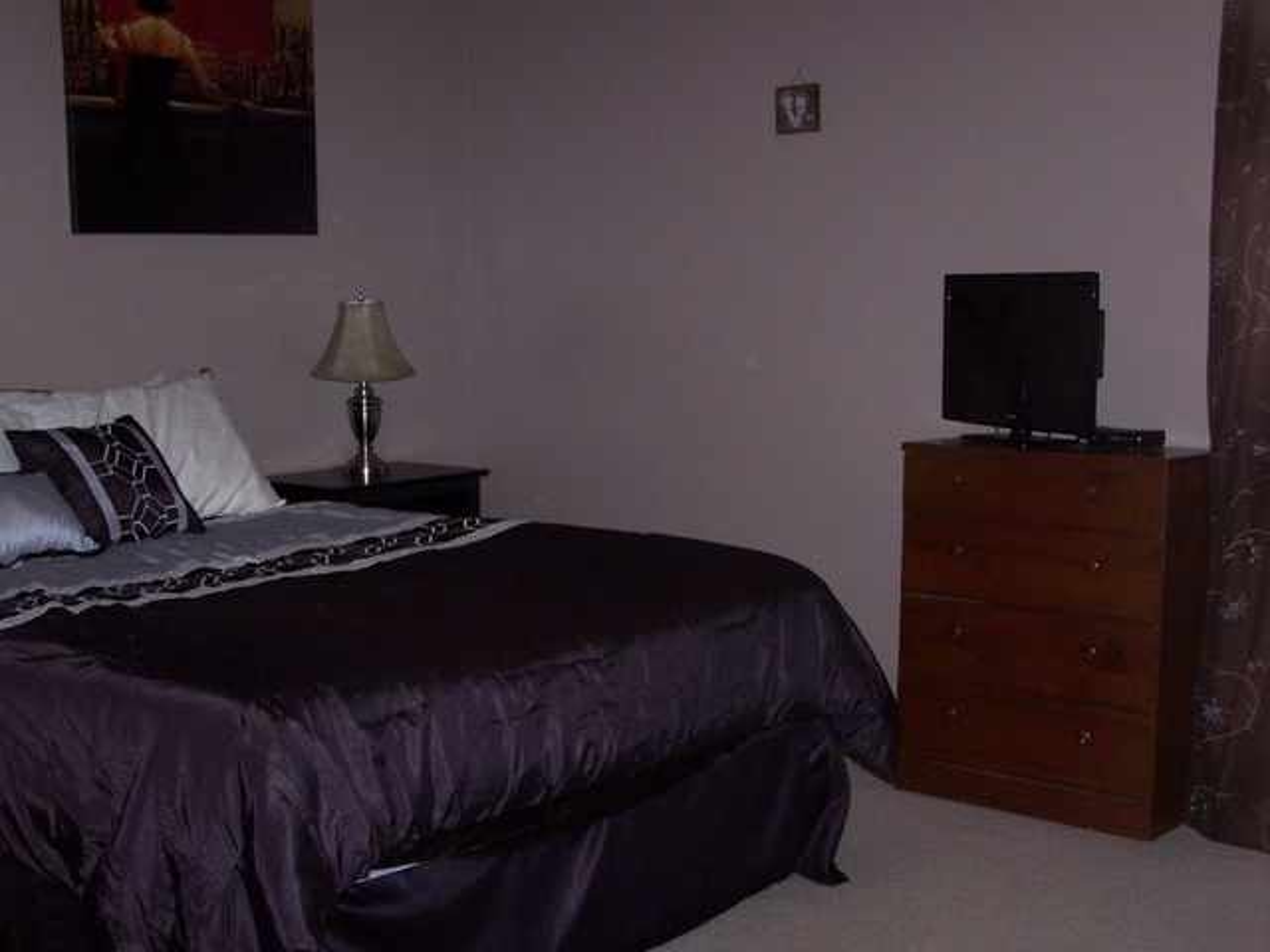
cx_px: 635
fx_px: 1871
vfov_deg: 28.6
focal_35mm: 51
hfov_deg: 37.5
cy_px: 476
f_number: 3
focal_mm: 8.5
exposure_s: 1/60
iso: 140
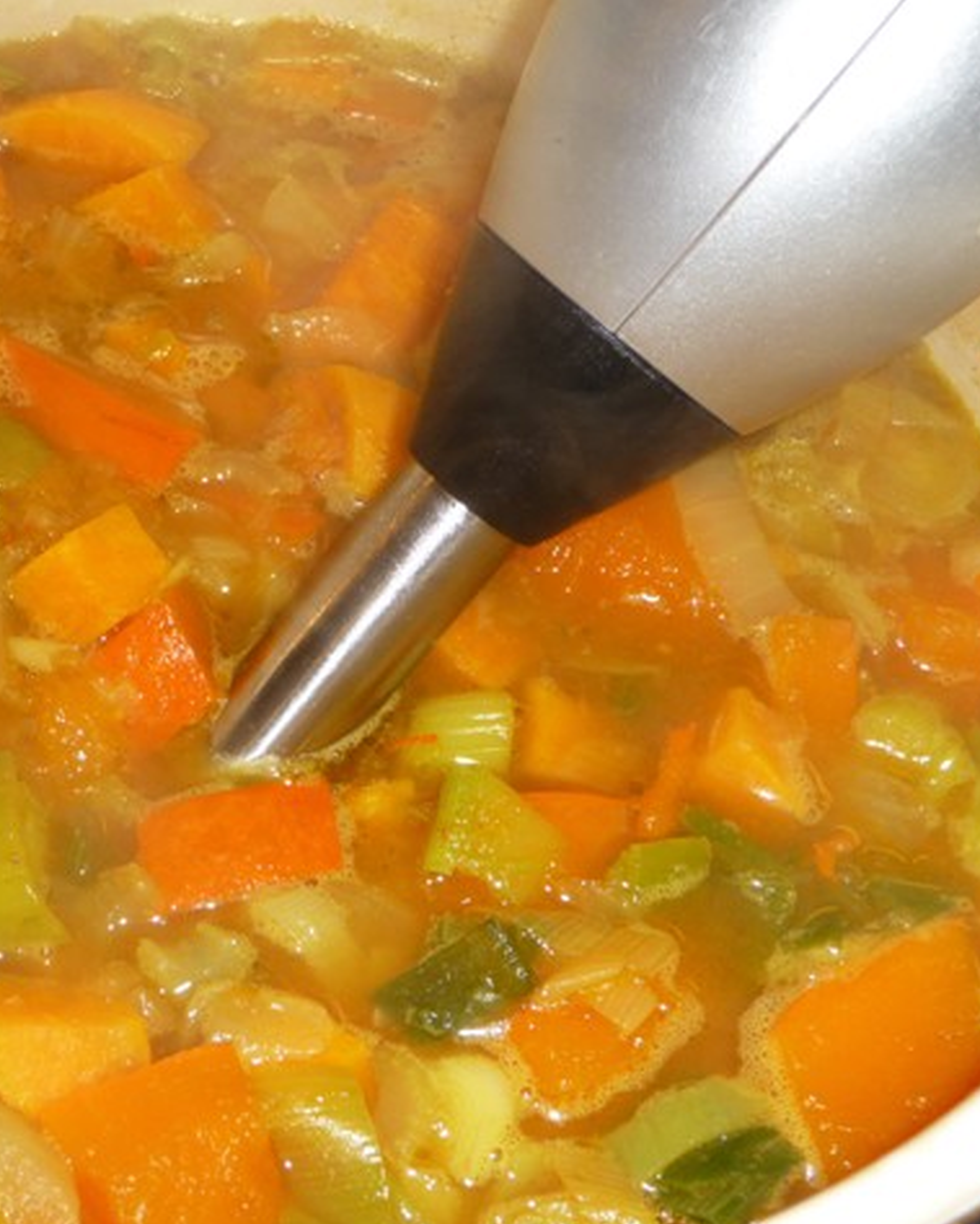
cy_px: 616
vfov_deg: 28.7
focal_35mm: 66
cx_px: 230
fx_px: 2391
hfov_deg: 22.9
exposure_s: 1/30
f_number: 4.2
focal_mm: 8.5
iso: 100
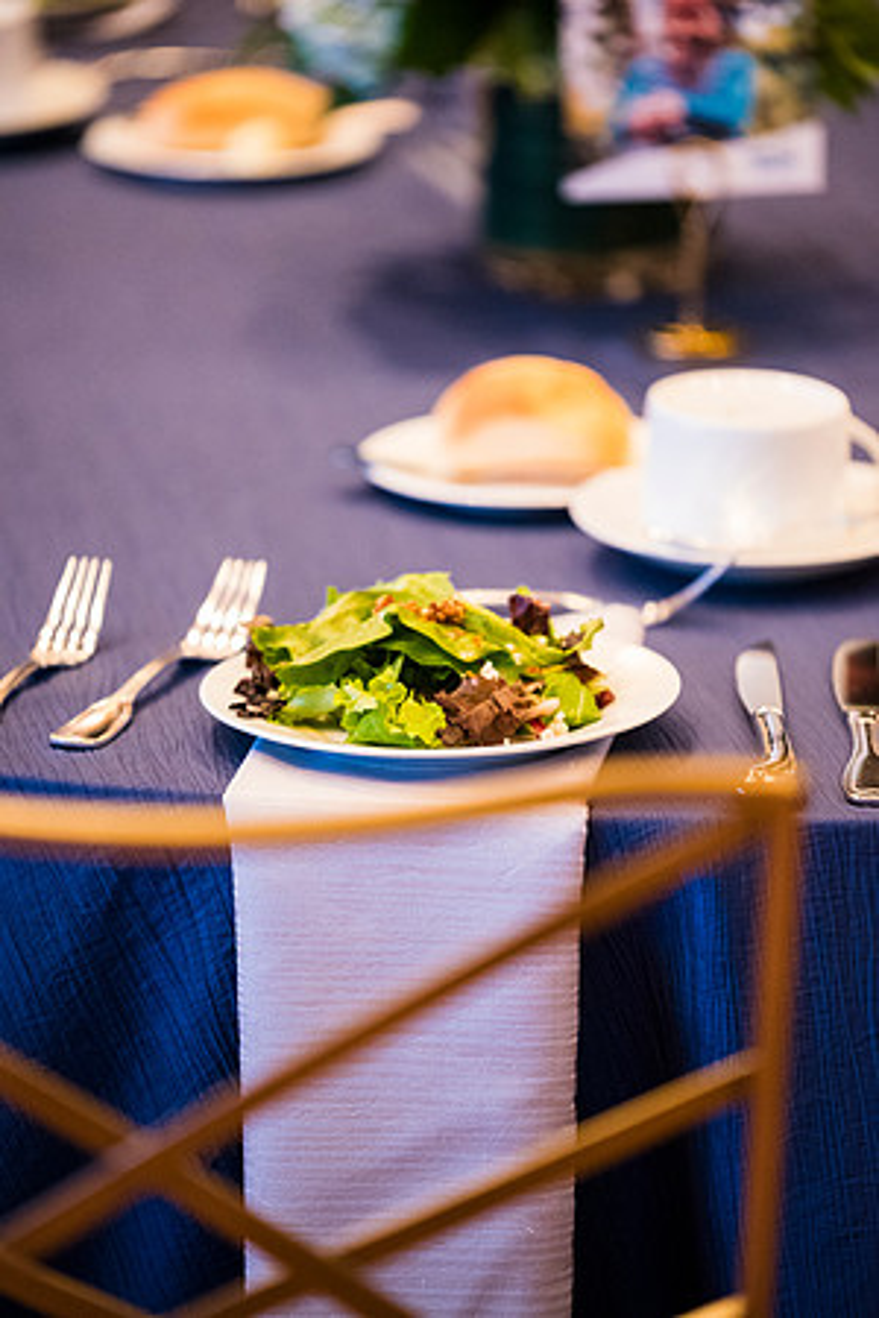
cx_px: 440
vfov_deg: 10.3
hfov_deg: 6.9
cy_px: 659
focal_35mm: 200
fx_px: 7324
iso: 6400
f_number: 2.8
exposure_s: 1/160
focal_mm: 200
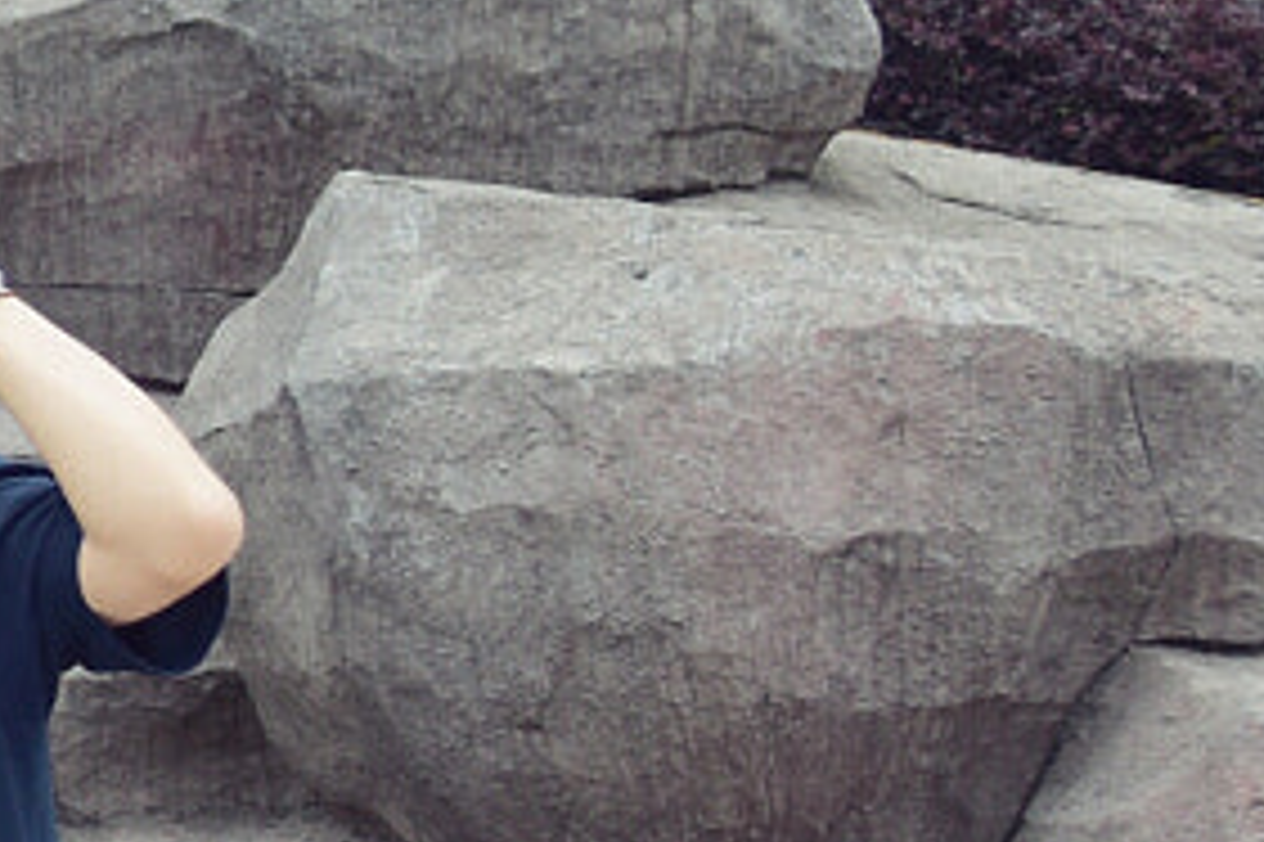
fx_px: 6000
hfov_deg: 10.9
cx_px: -1282
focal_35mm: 171
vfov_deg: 8.0
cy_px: 511
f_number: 3.5
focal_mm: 20
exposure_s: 1/250
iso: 200
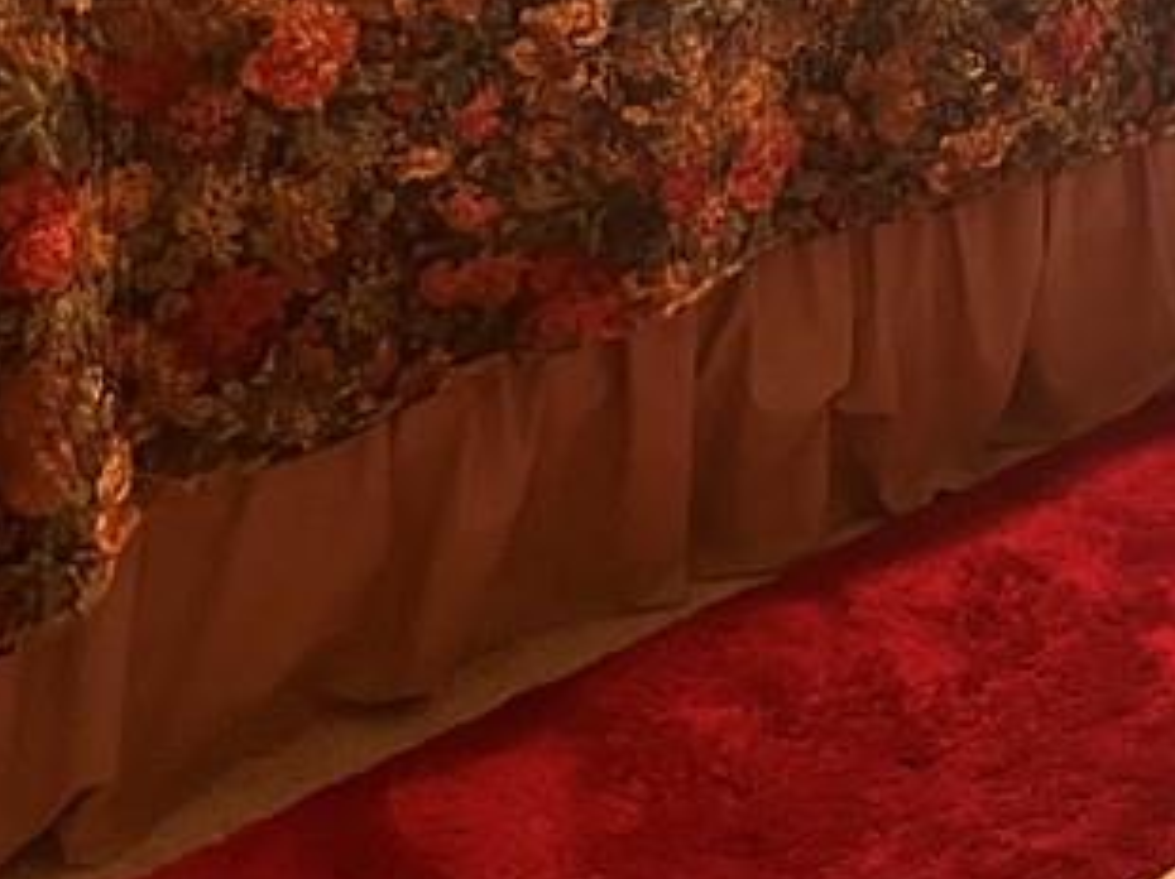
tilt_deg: -6.3
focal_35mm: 86
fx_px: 2917
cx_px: 1486
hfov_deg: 20.9
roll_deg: -0.4
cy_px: -440
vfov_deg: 15.8
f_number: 1.6
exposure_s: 1/60
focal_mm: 5.1
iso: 400
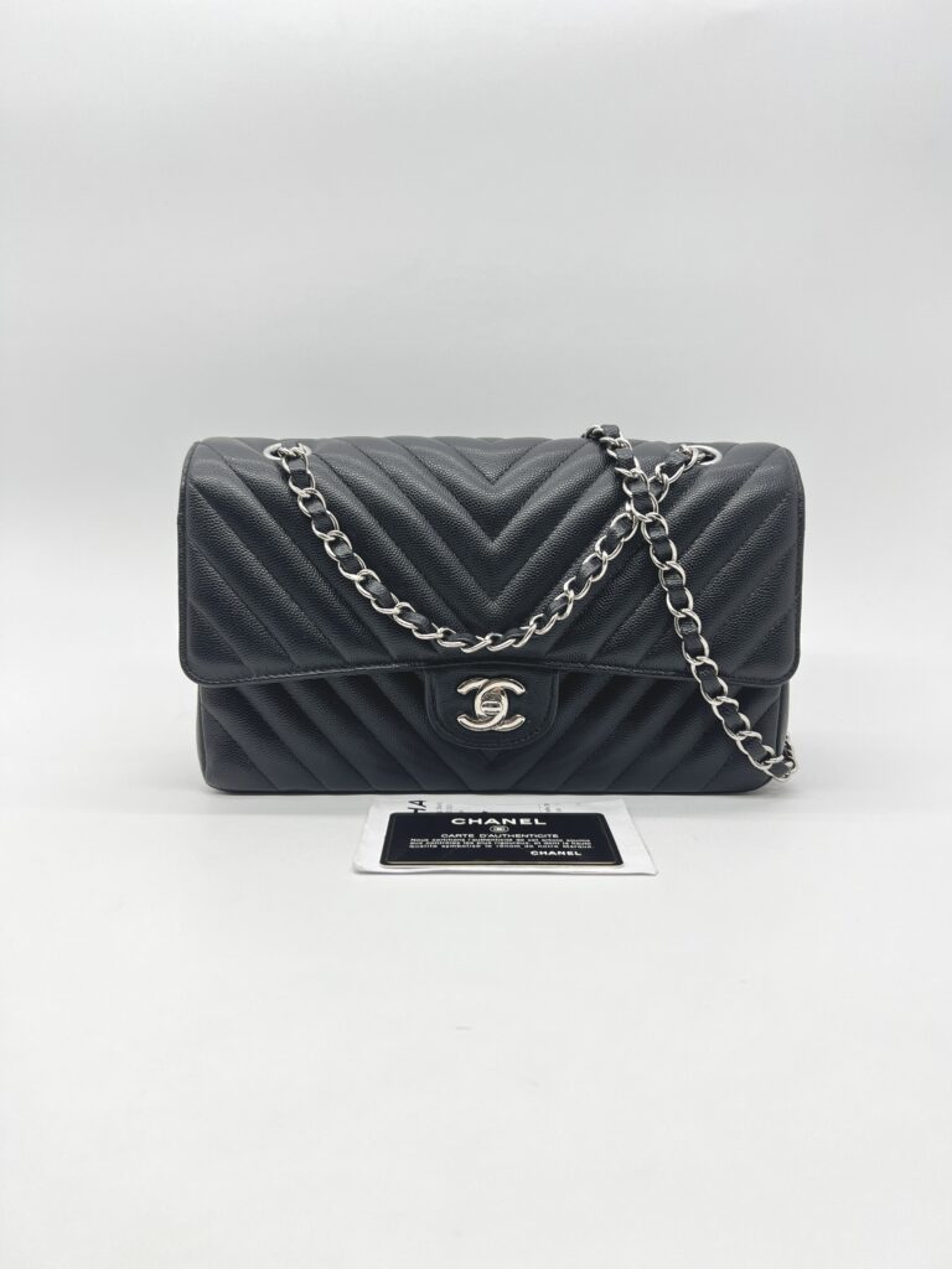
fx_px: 953
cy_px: 634
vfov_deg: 67.3
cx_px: 476
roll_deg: -0.5
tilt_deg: -7.2
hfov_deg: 53.1
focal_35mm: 26
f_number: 1.5
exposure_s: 1/103
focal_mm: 5.7
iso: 32
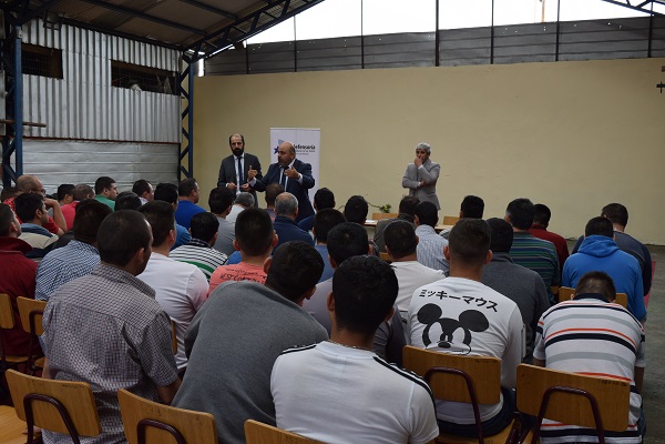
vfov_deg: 35.5
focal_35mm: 38
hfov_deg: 51.3
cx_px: 332
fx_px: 693
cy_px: 222
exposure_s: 1/200
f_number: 7.1
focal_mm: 25
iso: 400
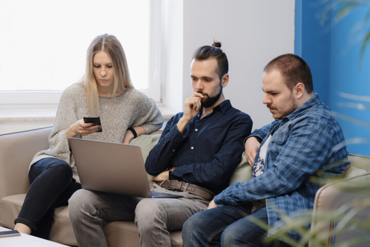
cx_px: 185
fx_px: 874
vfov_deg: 16.1
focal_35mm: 85
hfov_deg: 23.9
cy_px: 124
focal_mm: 85
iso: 640
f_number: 2.8
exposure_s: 1/250
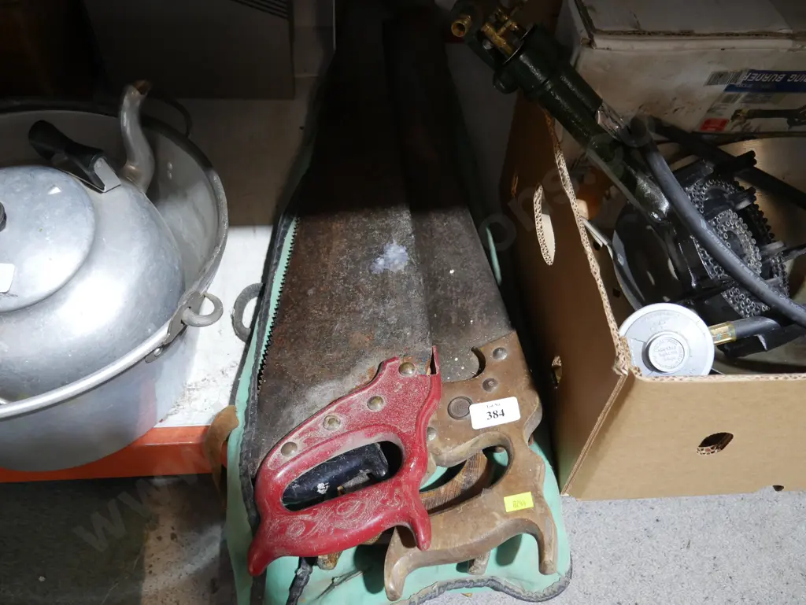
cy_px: 302
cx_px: 403
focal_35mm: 32
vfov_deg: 44.2
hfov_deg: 56.8
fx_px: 745
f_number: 3.6
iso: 800
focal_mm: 16
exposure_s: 1/60
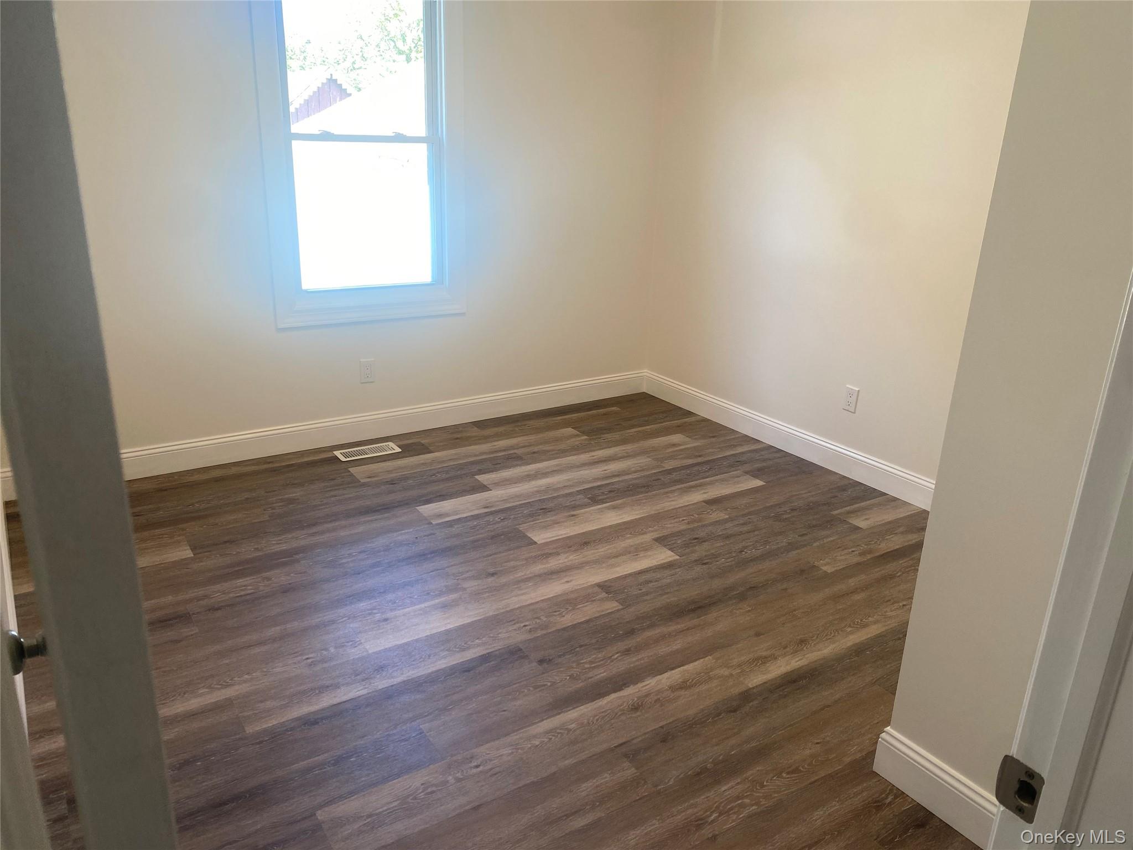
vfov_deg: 53.1
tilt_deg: -20.0
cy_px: 425
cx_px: 566
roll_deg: -2.2
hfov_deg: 67.3
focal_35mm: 26
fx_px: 851
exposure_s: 1/120
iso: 50
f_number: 1.8
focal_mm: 4.25
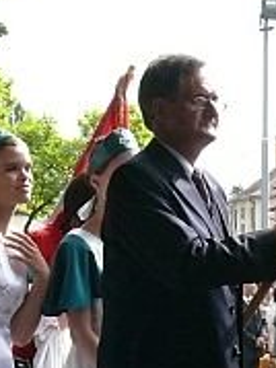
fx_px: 1852
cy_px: 218
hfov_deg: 8.5
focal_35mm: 174
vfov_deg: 11.4
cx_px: 177
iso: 400
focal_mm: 11
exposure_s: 1/400
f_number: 5.6
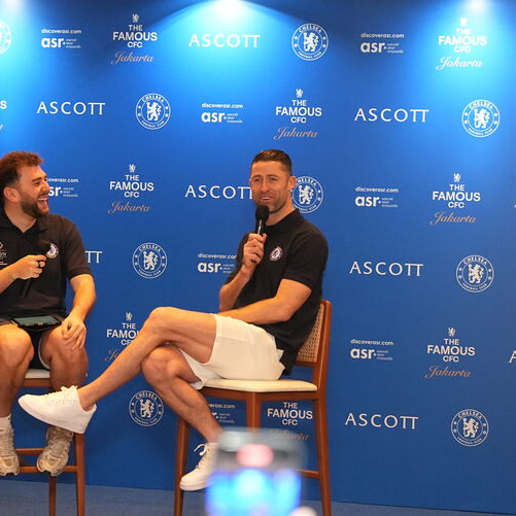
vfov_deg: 13.1
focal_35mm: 133
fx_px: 2243
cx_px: 172
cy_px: 267
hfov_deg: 13.1
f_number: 2.8
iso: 3200
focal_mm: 65.4
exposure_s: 1/200
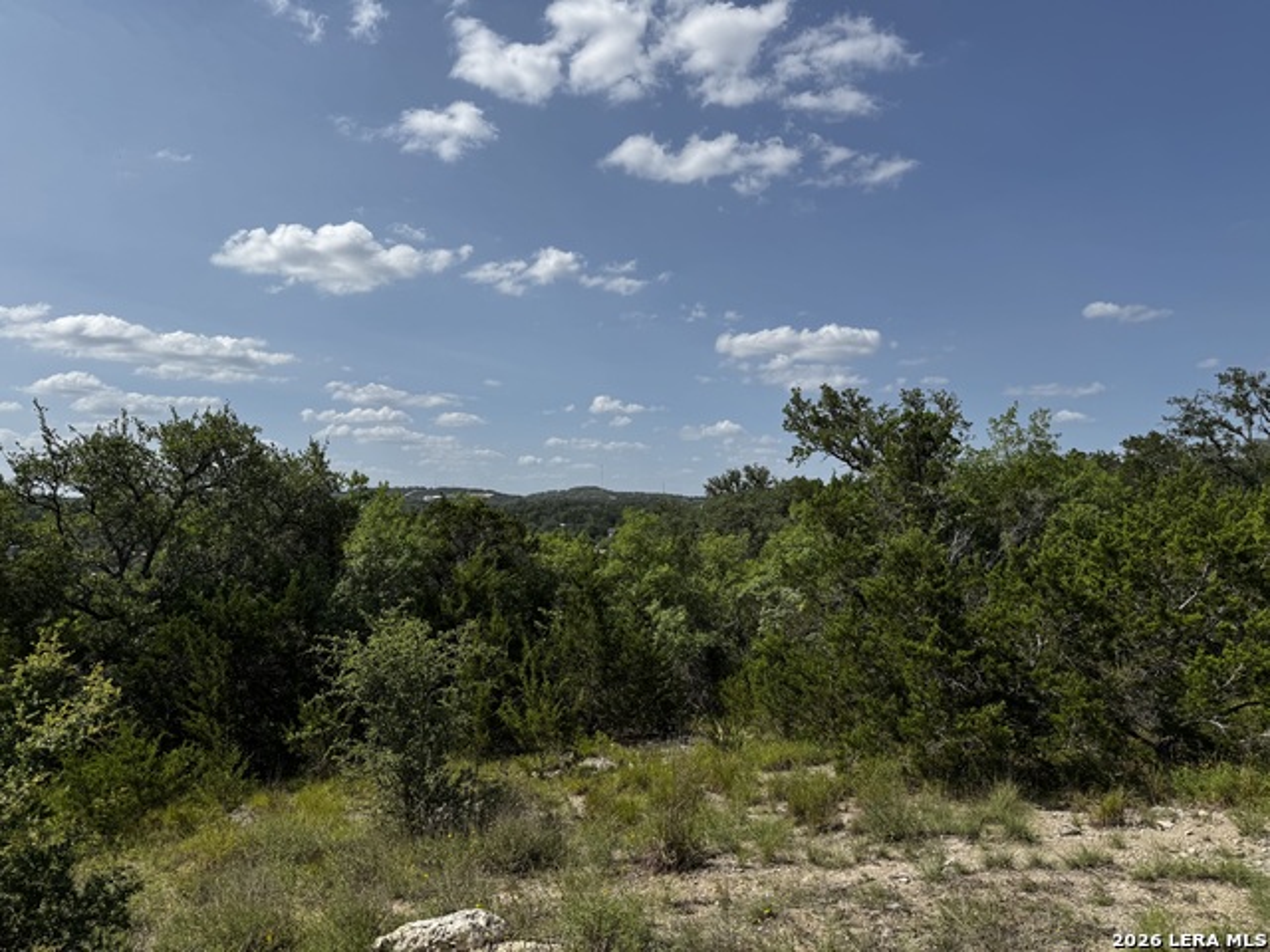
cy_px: 476
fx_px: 881
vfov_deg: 56.8
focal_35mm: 24
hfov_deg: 71.6
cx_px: 635
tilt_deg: +0.3
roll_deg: -1.0
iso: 80
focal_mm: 6.76
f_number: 1.78
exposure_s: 1/7092
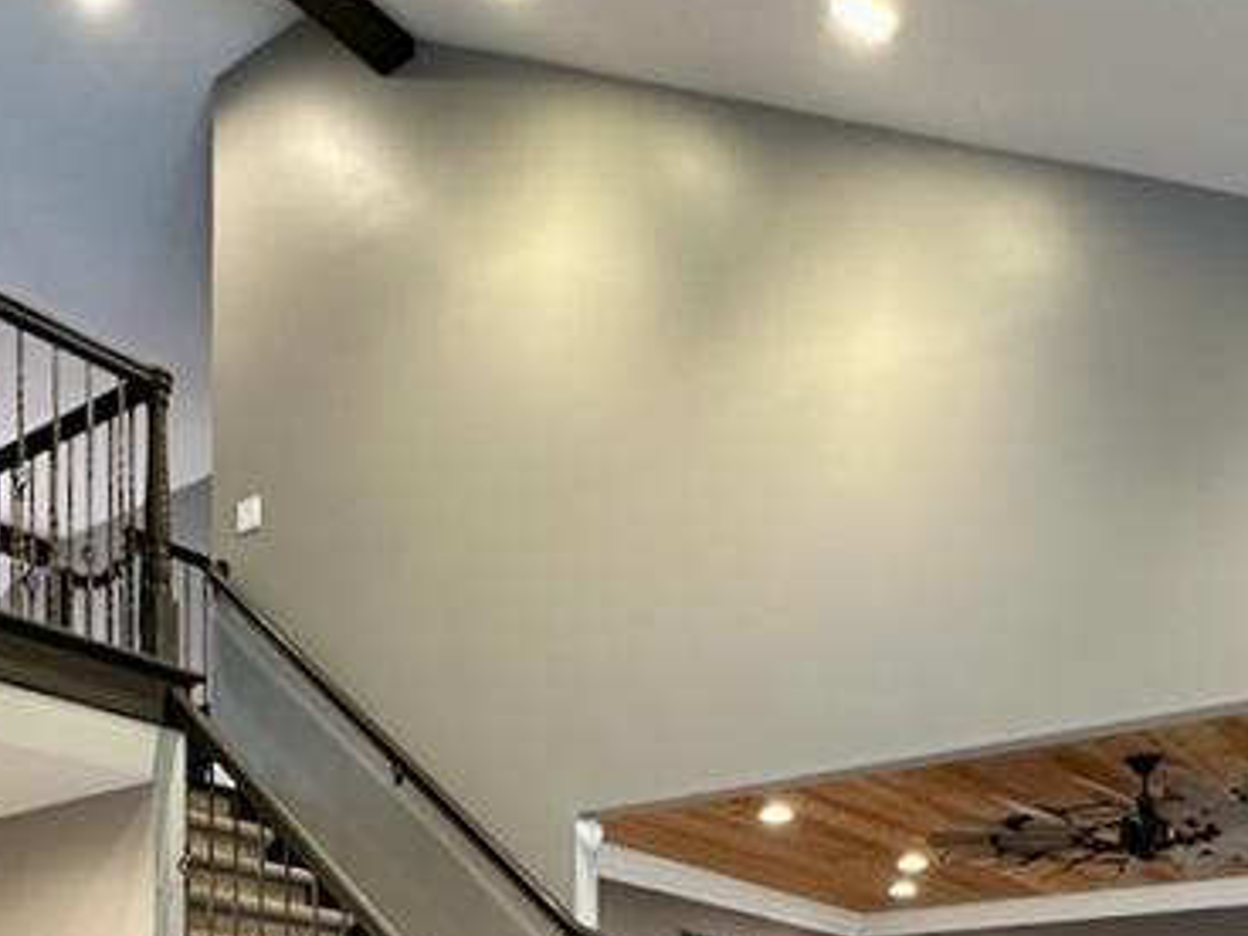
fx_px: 1406
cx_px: 546
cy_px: 1150
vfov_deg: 30.6
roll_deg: +2.2
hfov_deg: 47.8
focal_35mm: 39
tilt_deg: -0.4
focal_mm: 2.22
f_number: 2.2
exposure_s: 1/60
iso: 640
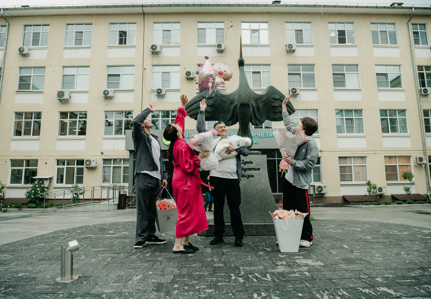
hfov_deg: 64.8
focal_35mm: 28
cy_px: 144
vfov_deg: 47.5
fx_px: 339
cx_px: 212
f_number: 5
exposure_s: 1/400
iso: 320
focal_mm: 26
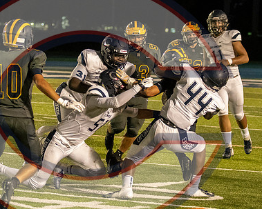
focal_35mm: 253
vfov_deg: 6.1
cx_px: 130
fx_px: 1961
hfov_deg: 7.6
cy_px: 43
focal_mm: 80
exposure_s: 1/1600
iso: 10000
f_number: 2.8
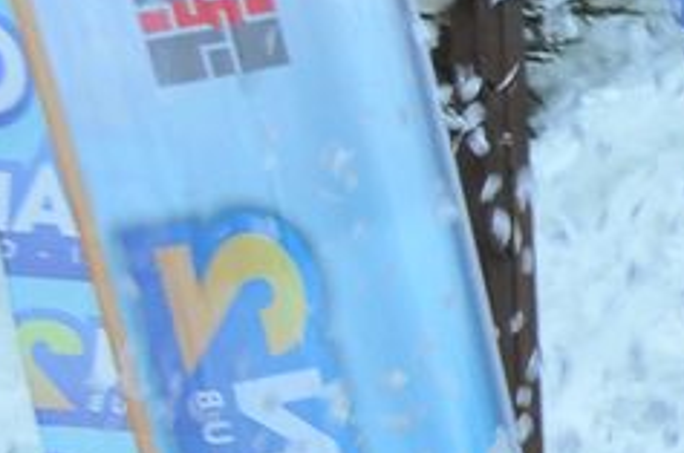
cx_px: 2297
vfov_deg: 4.0
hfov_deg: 5.5
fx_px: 6542
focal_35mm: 345
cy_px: 642
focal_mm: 34
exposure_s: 1/60
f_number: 6.3
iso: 640
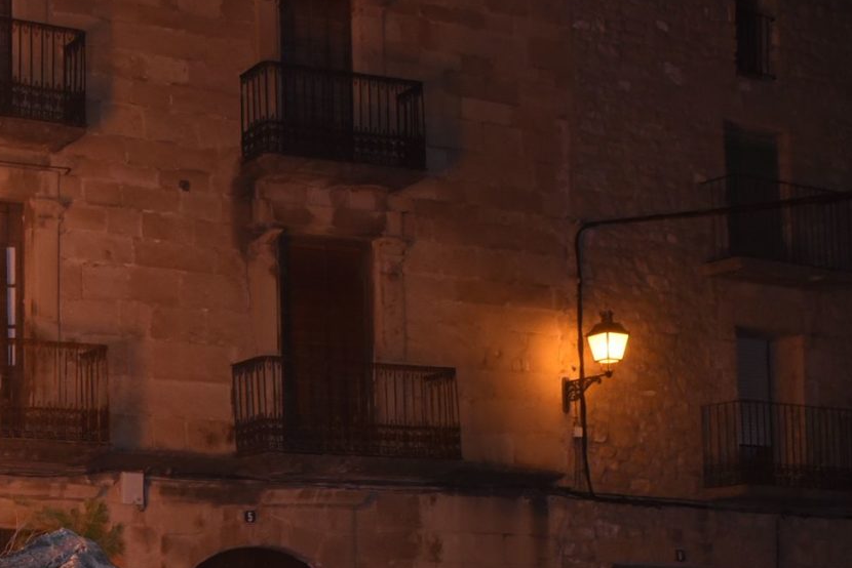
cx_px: -57
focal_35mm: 74
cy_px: 552
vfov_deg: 18.0
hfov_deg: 25.6
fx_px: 1752
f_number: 8
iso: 1600
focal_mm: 24
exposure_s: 1/50
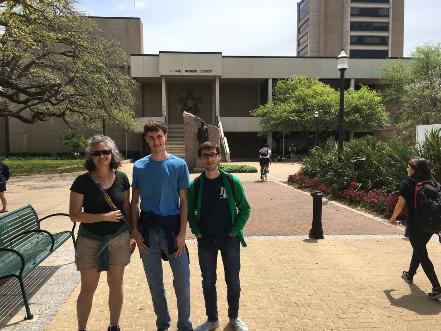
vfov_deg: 48.2
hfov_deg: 61.7
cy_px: 166
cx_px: 220
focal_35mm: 29
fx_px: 369
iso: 25
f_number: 2.2
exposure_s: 1/1570
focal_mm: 4.15
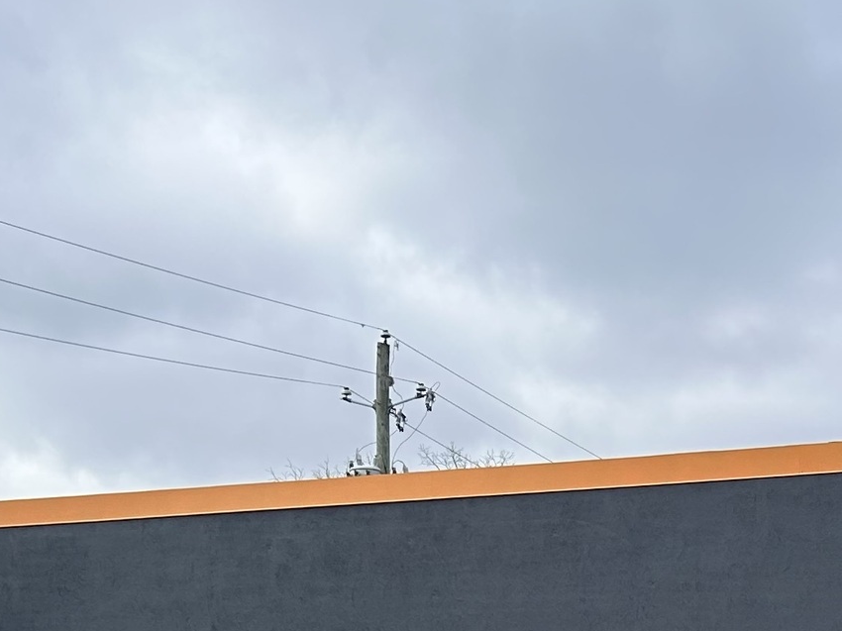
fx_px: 2286
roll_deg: +0.0
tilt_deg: -5.2
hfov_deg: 20.5
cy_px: 1129
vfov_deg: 14.0
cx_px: 747
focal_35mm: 94
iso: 50
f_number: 1.5
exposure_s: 1/2762
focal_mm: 5.7
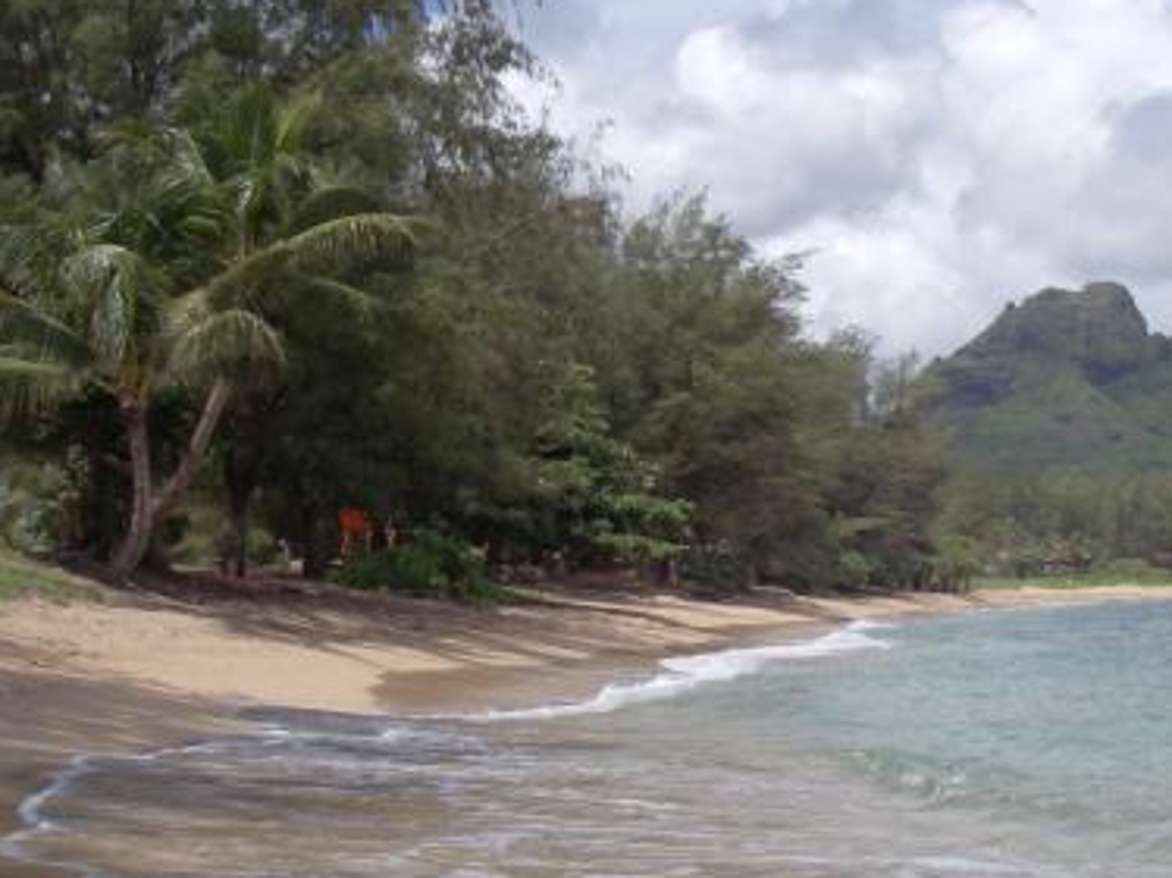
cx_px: 928
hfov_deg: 31.0
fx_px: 2064
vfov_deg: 24.0
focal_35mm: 61
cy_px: 439
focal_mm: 6.3
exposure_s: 1/500
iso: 80
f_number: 6.6
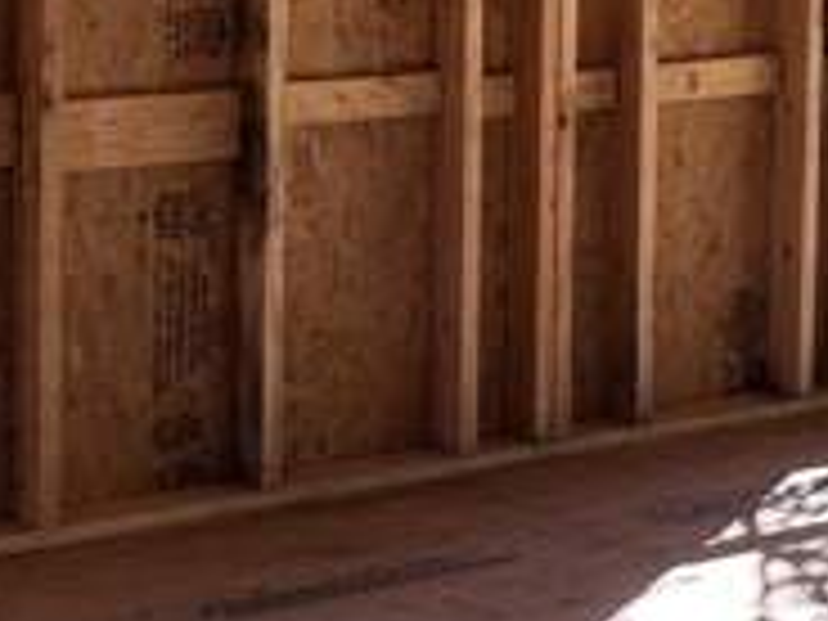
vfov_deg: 12.8
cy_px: -140
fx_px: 2703
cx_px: 1629
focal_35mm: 113
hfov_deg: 14.6
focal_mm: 5.7
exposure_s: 1/380
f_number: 1.5
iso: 50
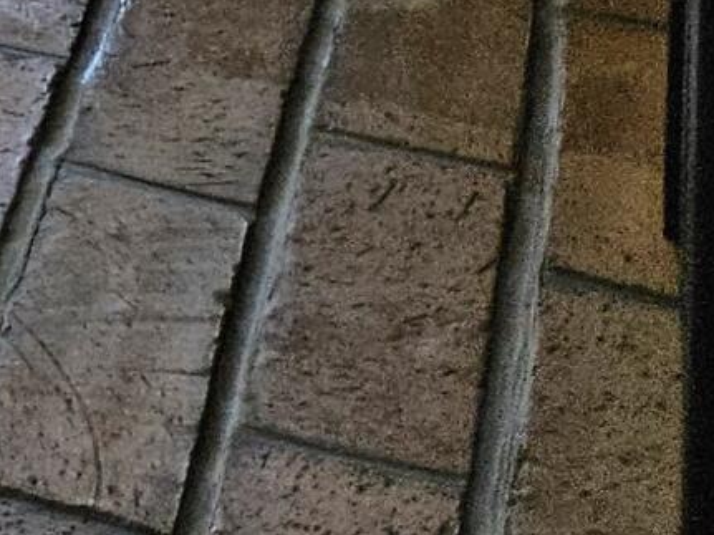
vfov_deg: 7.7
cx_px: -1584
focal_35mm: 160
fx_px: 3299
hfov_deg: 9.2
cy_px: -1254
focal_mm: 5.4
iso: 100
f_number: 1.8
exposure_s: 1/120
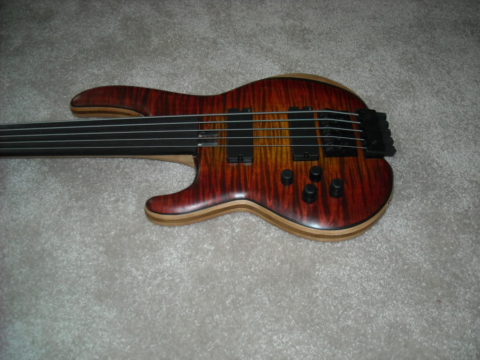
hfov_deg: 52.6
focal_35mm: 35
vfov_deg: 40.7
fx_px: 485
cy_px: 180
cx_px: 240
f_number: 2.8
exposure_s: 1/60
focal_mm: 5.7
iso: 200
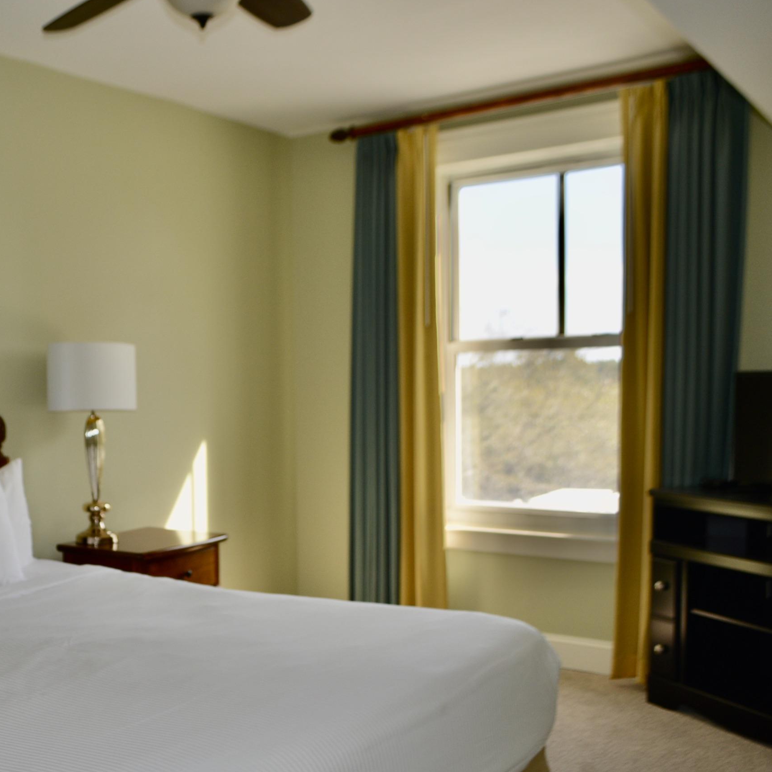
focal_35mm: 40
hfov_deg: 39.8
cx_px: 131
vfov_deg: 41.8
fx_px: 1009
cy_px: 438
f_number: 3.5
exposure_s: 1/80
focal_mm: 18
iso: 100
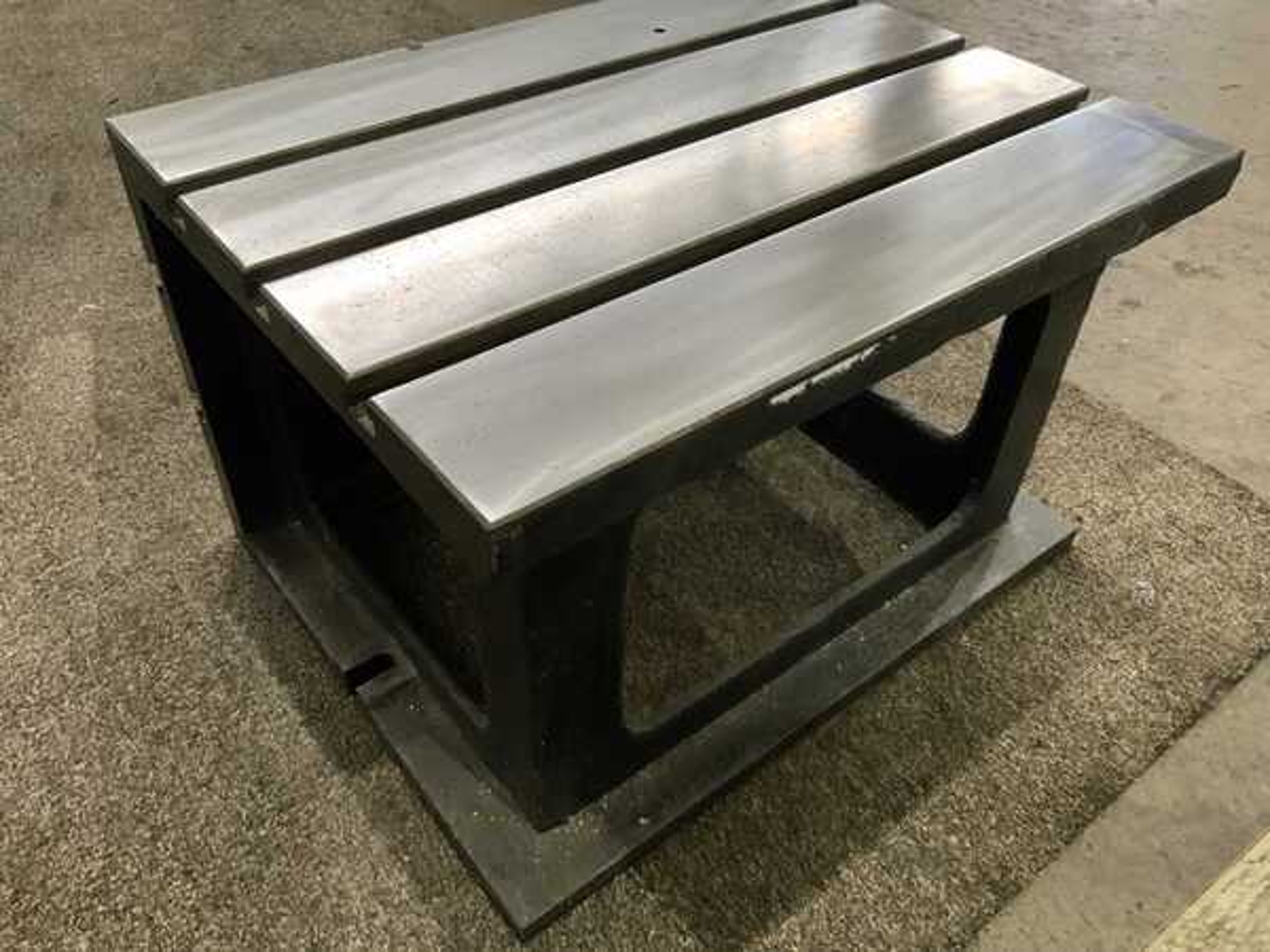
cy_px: 476
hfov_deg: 61.7
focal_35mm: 29
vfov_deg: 48.2
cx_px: 635
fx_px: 1064
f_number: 1.8
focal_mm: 3
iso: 160
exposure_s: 1/60
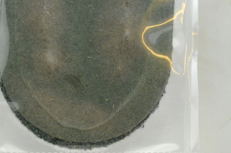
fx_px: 1607
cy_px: 34
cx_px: 92
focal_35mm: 251
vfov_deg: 5.4
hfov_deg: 8.2
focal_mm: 80
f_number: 5.6
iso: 640
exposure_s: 1/250
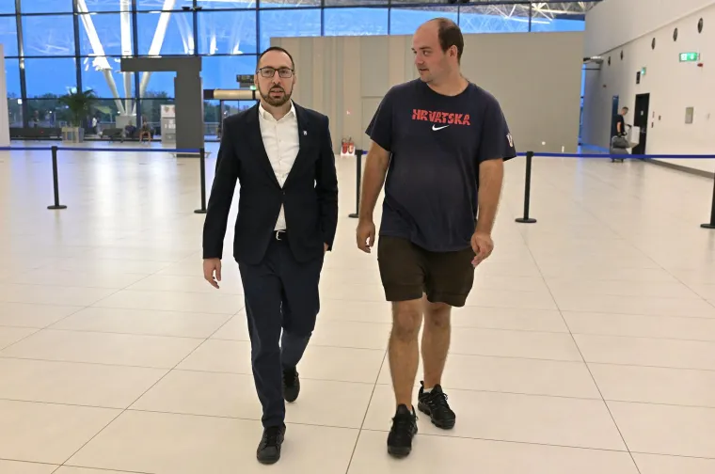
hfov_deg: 61.2
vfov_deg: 42.8
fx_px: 605
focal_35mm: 30
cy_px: 237
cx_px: 358
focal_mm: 30.5
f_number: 4
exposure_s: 1/200
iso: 2800
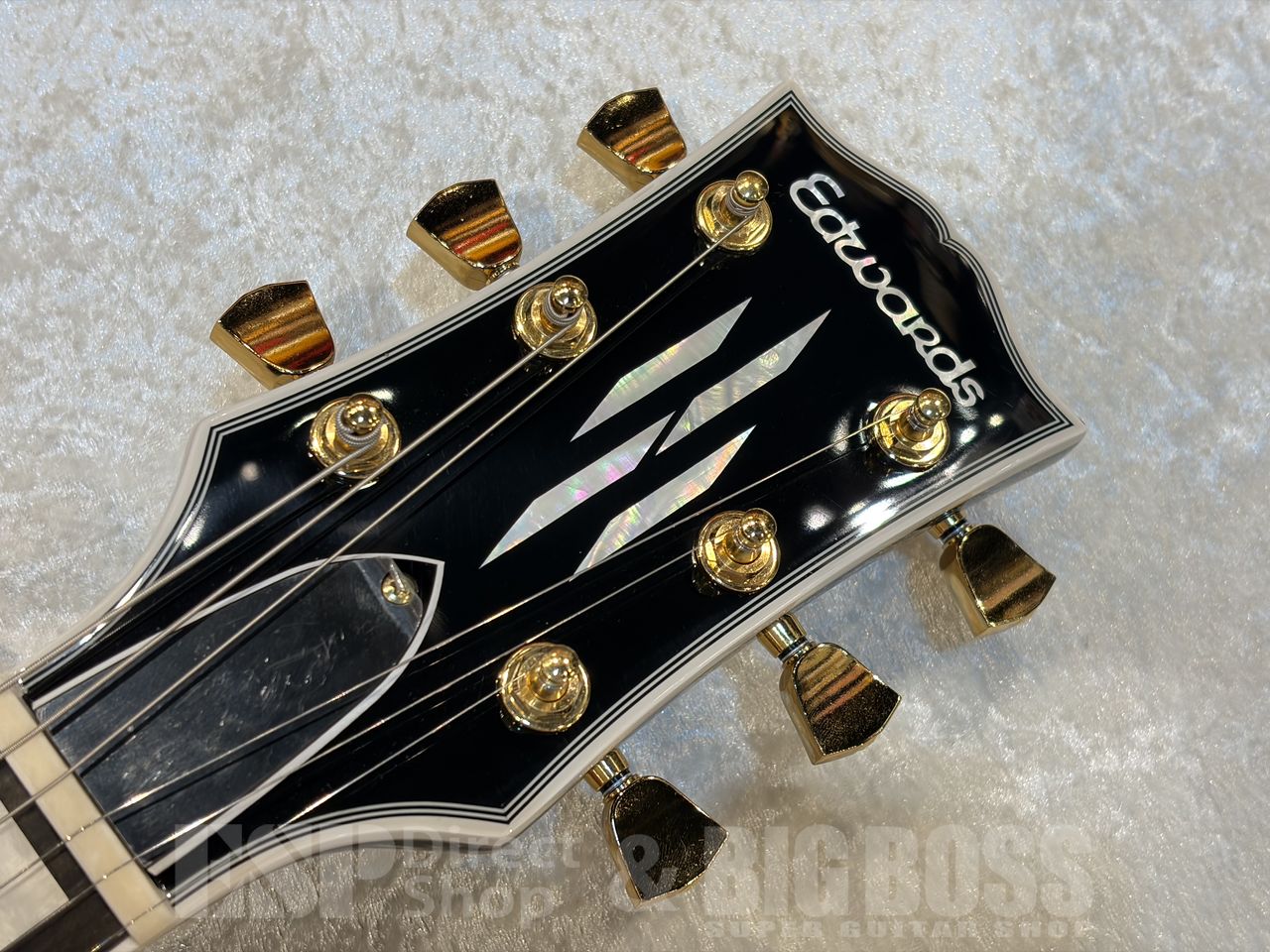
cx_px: 635
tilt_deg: -74.2
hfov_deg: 36.8
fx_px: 1908
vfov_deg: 28.0
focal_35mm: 52
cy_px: 476
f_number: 1.6
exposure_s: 1/60
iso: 100
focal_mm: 5.96
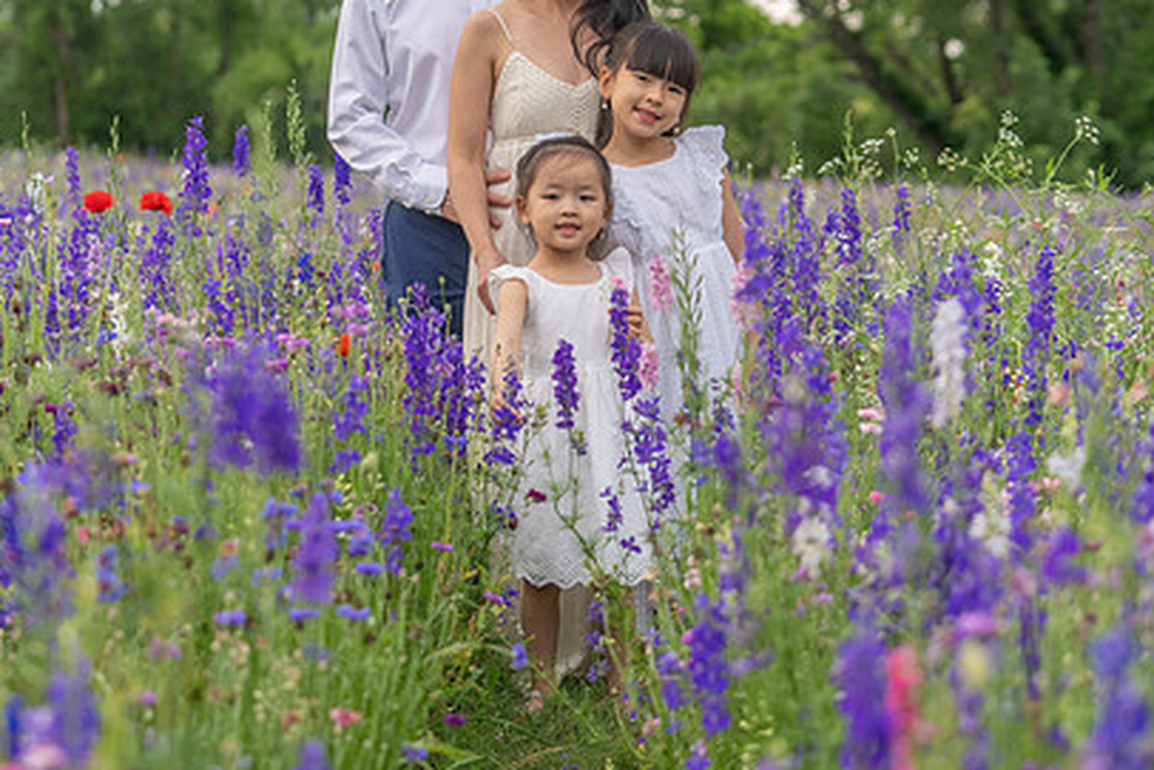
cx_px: 517
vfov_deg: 13.7
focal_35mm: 100
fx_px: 3207
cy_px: 288
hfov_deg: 20.4
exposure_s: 1/1000
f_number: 3.2
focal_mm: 70
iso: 400
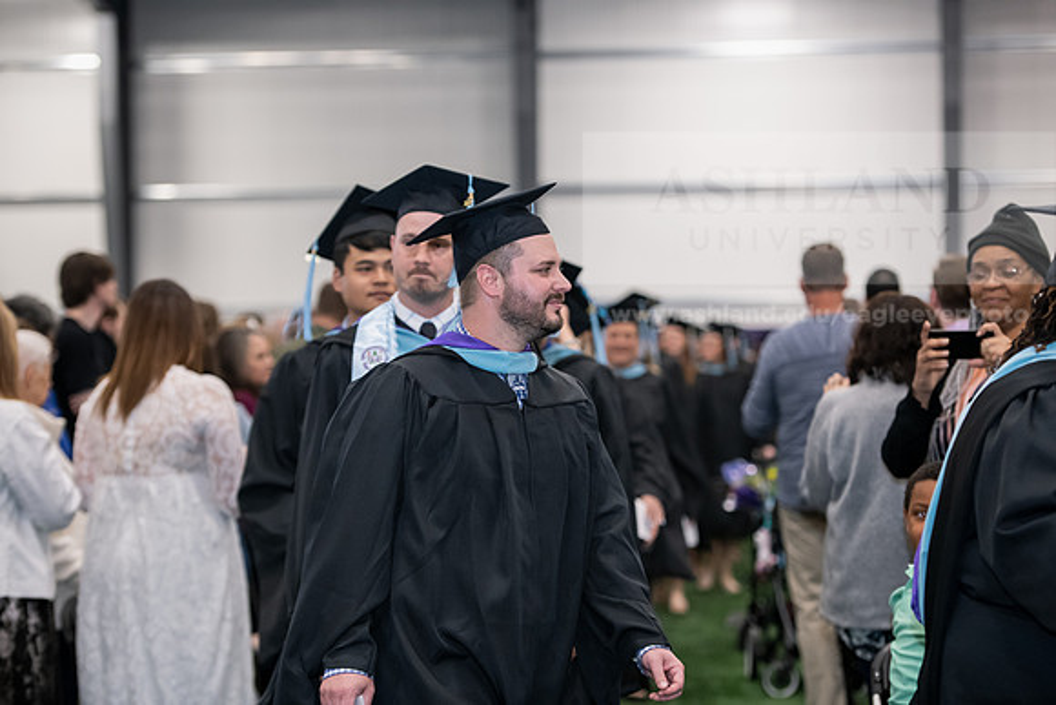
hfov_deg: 19.5
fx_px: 3081
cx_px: 528
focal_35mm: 105
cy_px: 352
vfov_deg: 13.0
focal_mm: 105
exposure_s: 1/200
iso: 2000
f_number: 3.2
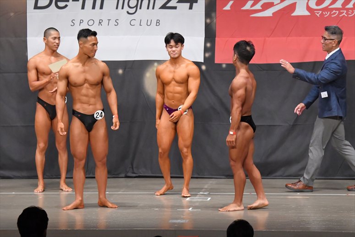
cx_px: 178
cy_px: 118
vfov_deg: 7.9
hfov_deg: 11.8
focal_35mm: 174
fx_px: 1715
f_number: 5.6
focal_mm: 116
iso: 6400
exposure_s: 1/400
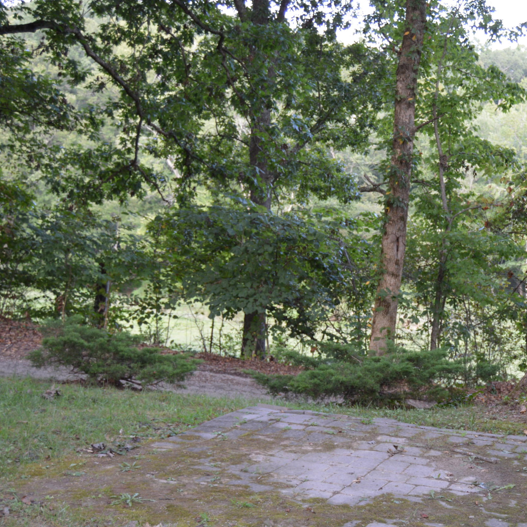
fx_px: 1016
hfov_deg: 28.1
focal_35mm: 59
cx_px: 462
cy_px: 281
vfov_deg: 29.1
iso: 400
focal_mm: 26
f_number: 5
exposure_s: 1/100
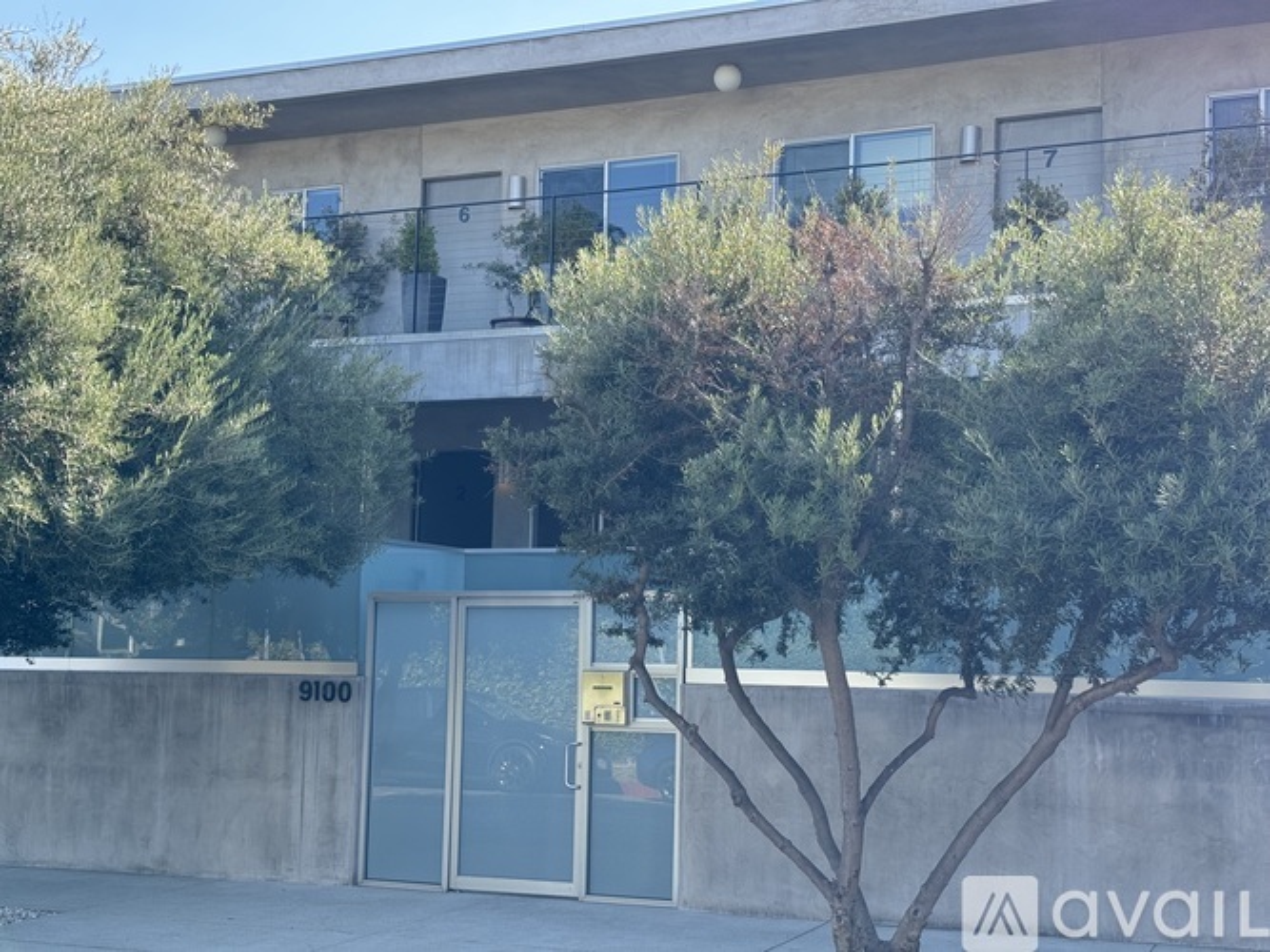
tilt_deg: +5.4
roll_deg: -2.0
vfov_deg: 30.3
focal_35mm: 48
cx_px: 635
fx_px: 1761
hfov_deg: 39.7
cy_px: 476
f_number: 1.78
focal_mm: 6.76
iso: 64
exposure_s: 1/774
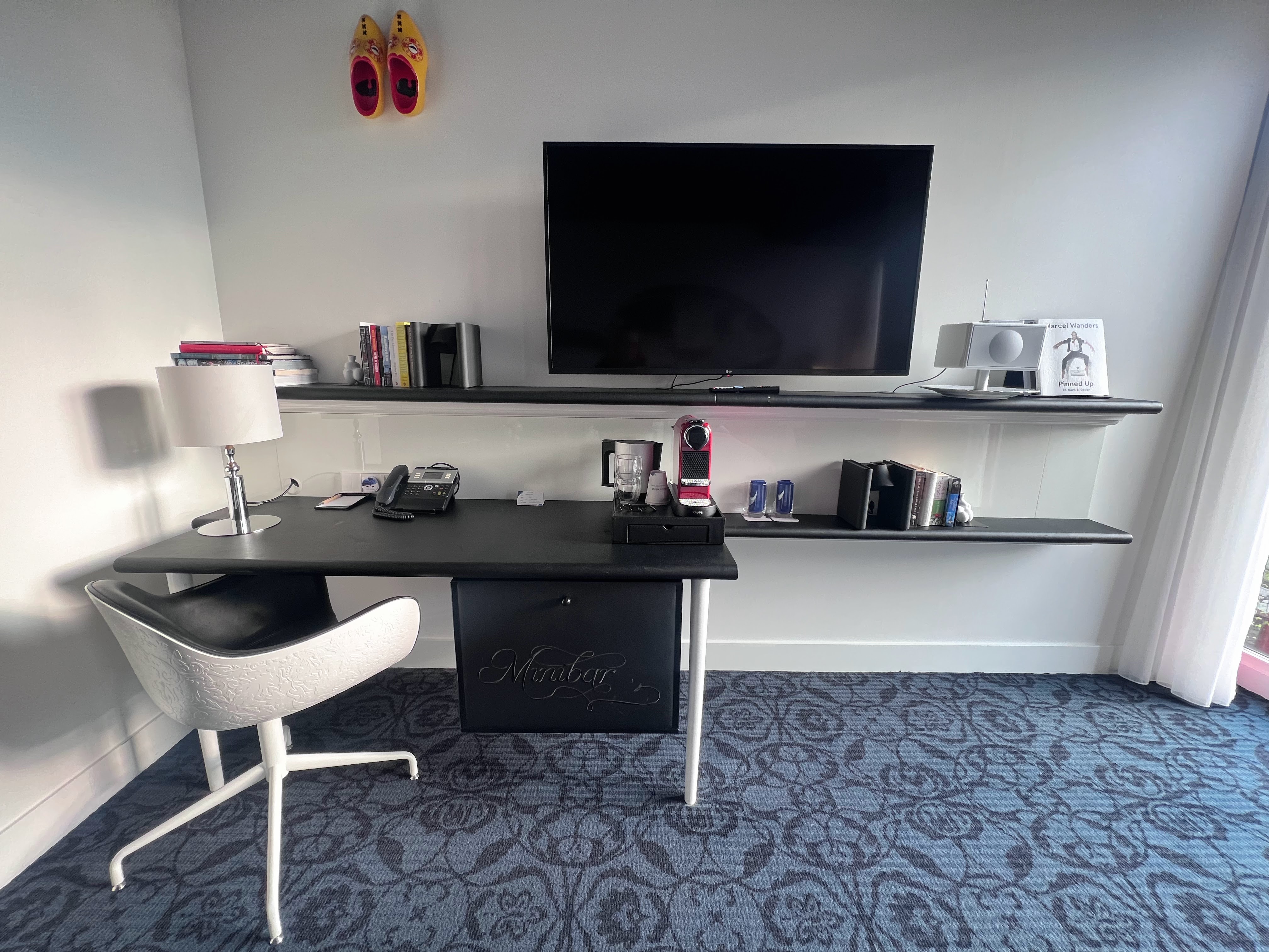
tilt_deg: -11.4
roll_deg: -1.0
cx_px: 634
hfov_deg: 106.2
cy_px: 476
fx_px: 477
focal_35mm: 13
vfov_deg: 89.9
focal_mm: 1.57
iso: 160
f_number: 1.8
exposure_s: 1/99
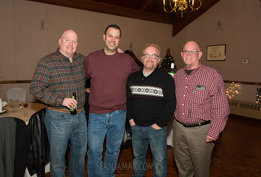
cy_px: 92
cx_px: 127
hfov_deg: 63.7
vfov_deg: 45.6
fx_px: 210
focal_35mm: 29
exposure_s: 1/320
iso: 1600
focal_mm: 24
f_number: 4
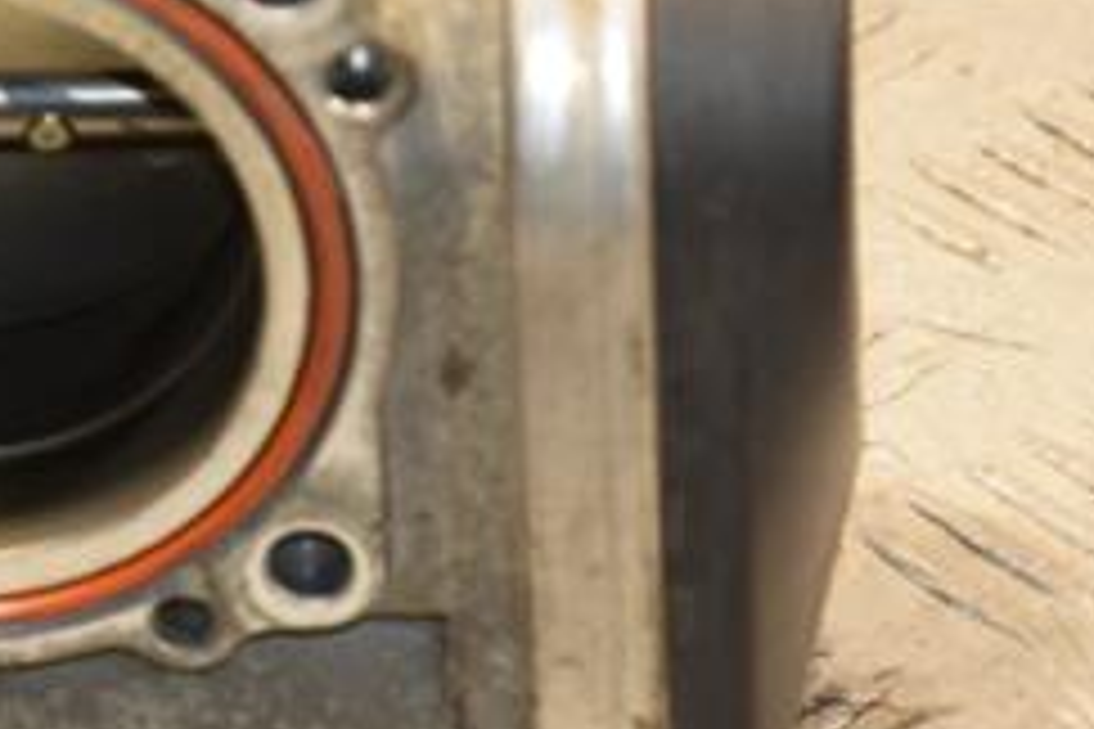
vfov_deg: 3.5
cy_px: 297
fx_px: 11797
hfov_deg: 5.3
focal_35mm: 388
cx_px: 99
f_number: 5.6
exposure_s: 1/160
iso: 800
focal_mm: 105
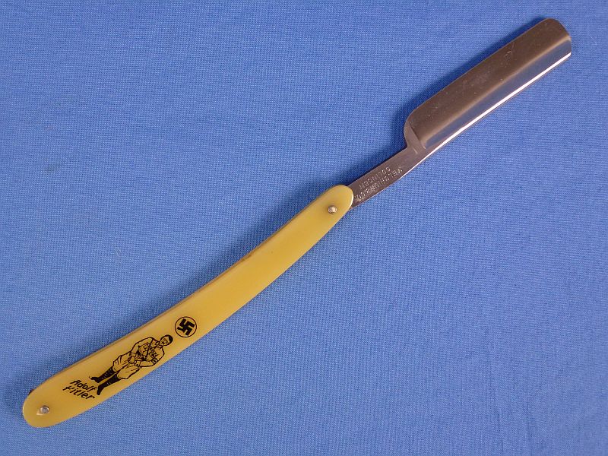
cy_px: 228
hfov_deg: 51.4
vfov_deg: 39.7
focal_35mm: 36
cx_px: 304
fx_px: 632
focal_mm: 6.4
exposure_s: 1/60
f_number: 3.7
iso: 200
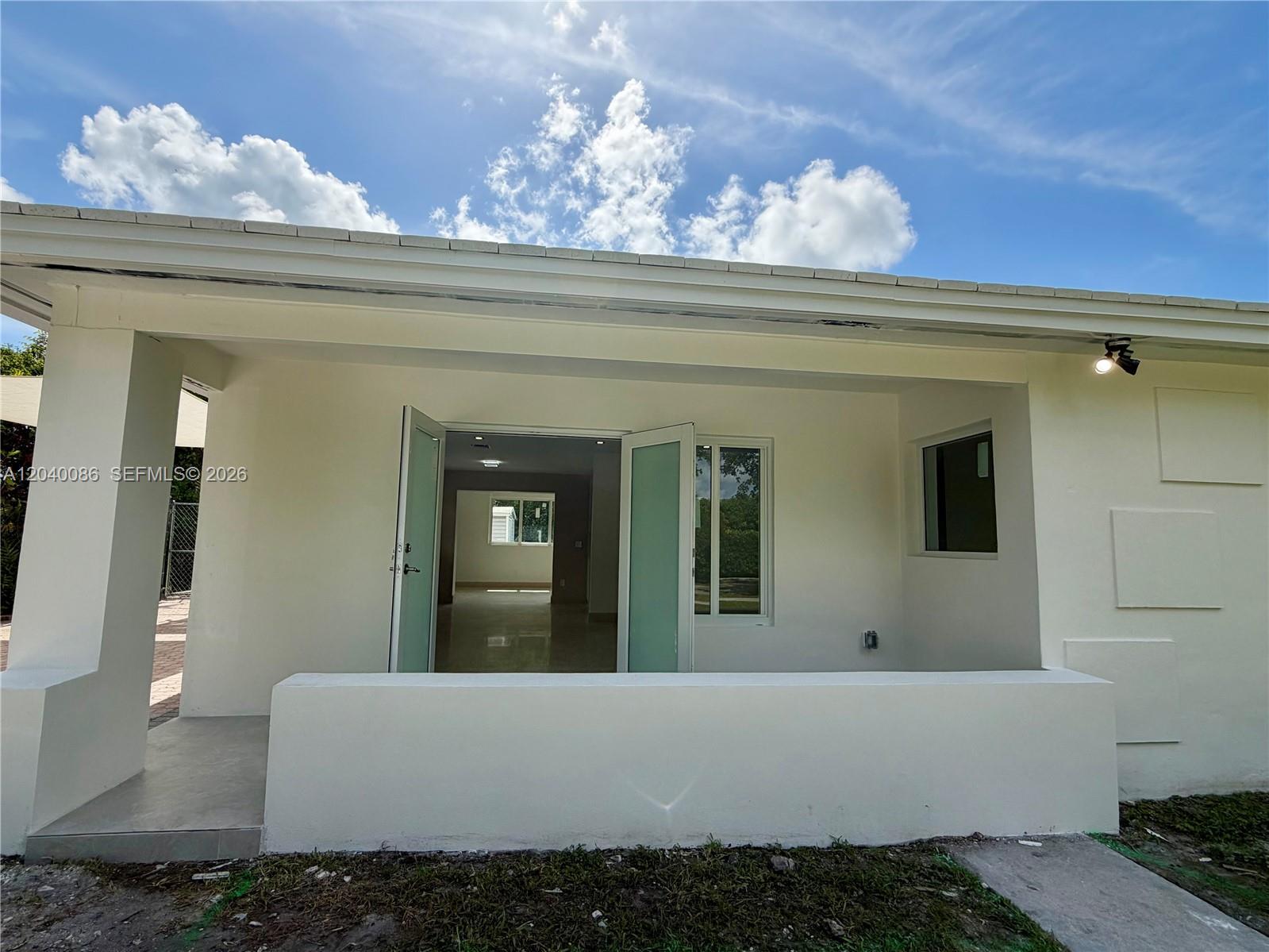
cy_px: 476
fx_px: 513
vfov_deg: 85.7
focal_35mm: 14
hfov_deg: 102.1
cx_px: 634
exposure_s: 1/901
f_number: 2.2
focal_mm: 2.22
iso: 25
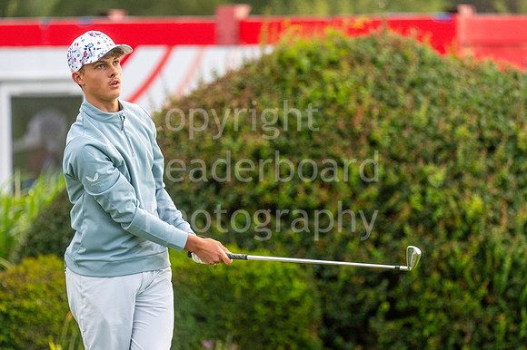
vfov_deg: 3.1
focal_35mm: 450
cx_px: 264
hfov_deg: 4.6
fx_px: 6583
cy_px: 175
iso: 800
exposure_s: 1/1000
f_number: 4
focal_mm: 300
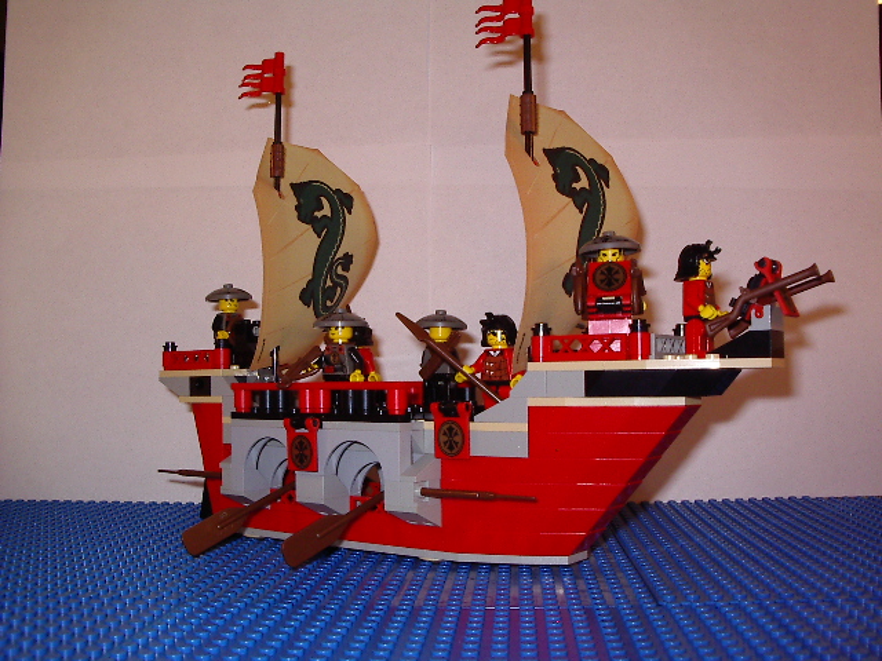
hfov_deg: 49.0
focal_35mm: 38
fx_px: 968
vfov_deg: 37.7
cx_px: 441
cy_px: 330
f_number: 4.8
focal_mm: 5.8
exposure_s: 1/60
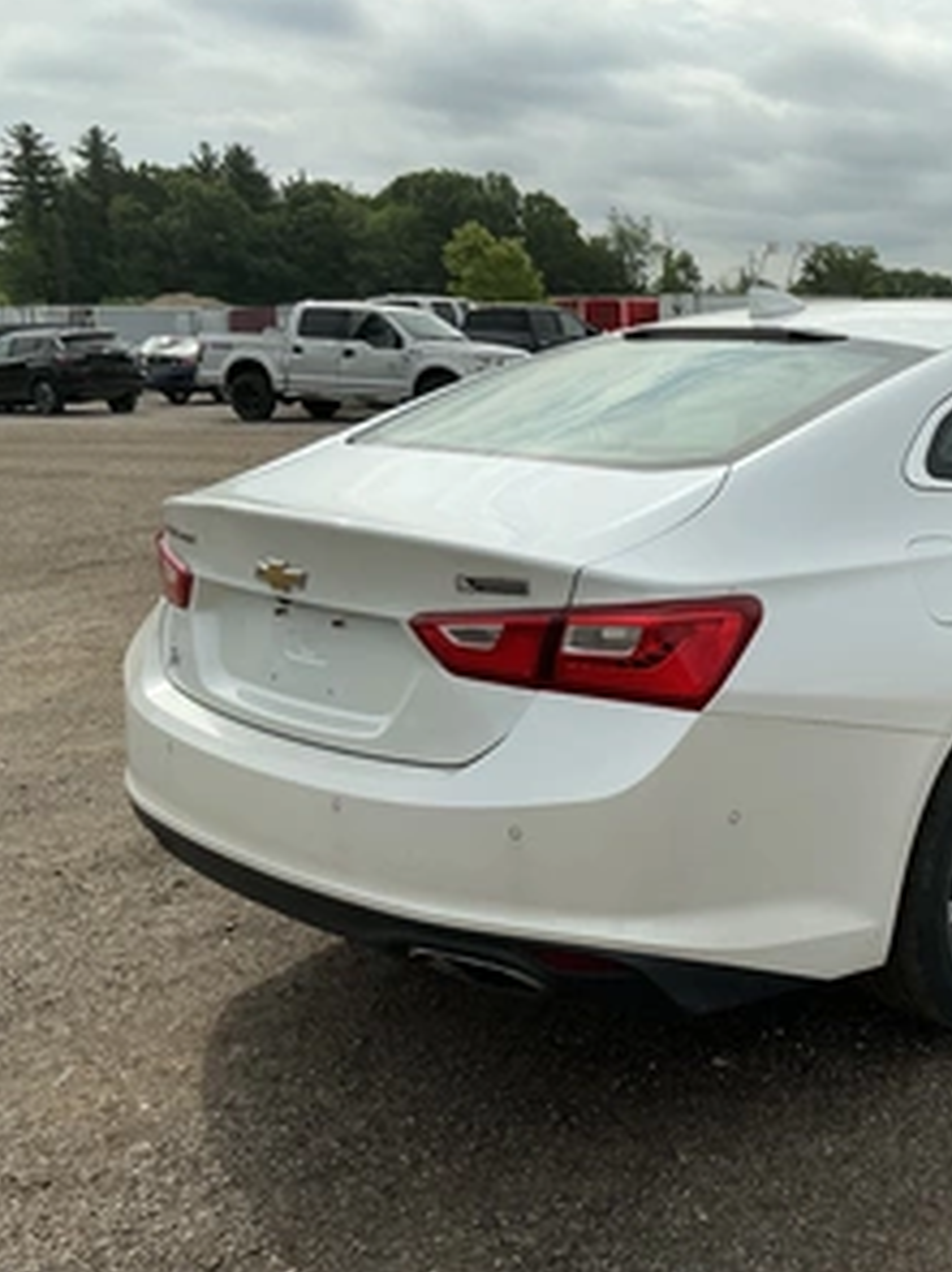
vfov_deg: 49.0
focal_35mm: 38
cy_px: 634
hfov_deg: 35.9
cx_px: 814
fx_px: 1394
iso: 25
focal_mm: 3
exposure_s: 1/3322
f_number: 1.8
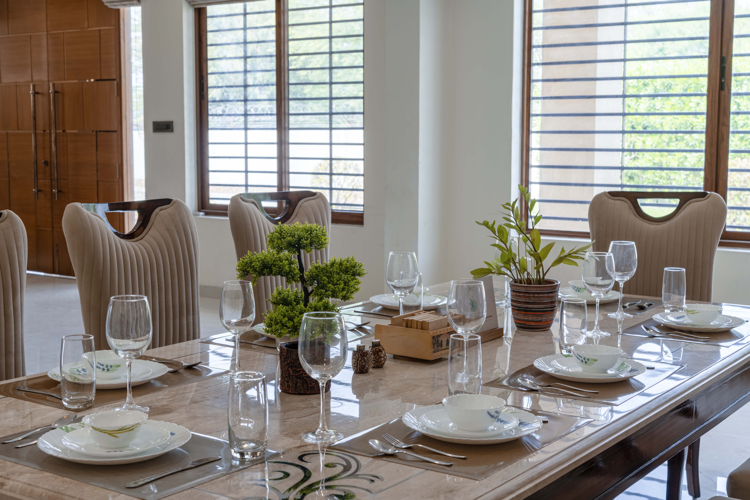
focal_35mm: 50
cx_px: 375
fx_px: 1042
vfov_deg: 27.0
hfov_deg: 39.6
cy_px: 250
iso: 125
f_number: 10
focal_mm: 50
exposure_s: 1/100
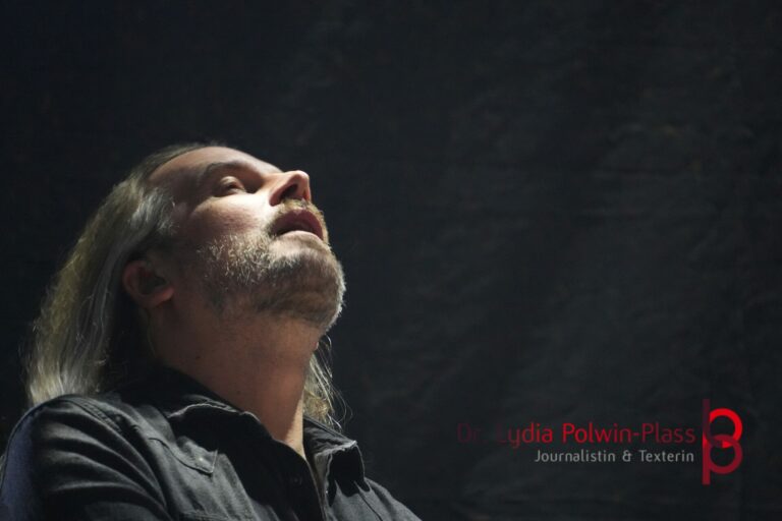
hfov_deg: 5.3
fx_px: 8438
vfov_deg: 3.5
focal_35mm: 388
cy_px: 260
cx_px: 391
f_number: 6.3
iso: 6400
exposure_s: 1/50
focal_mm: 259
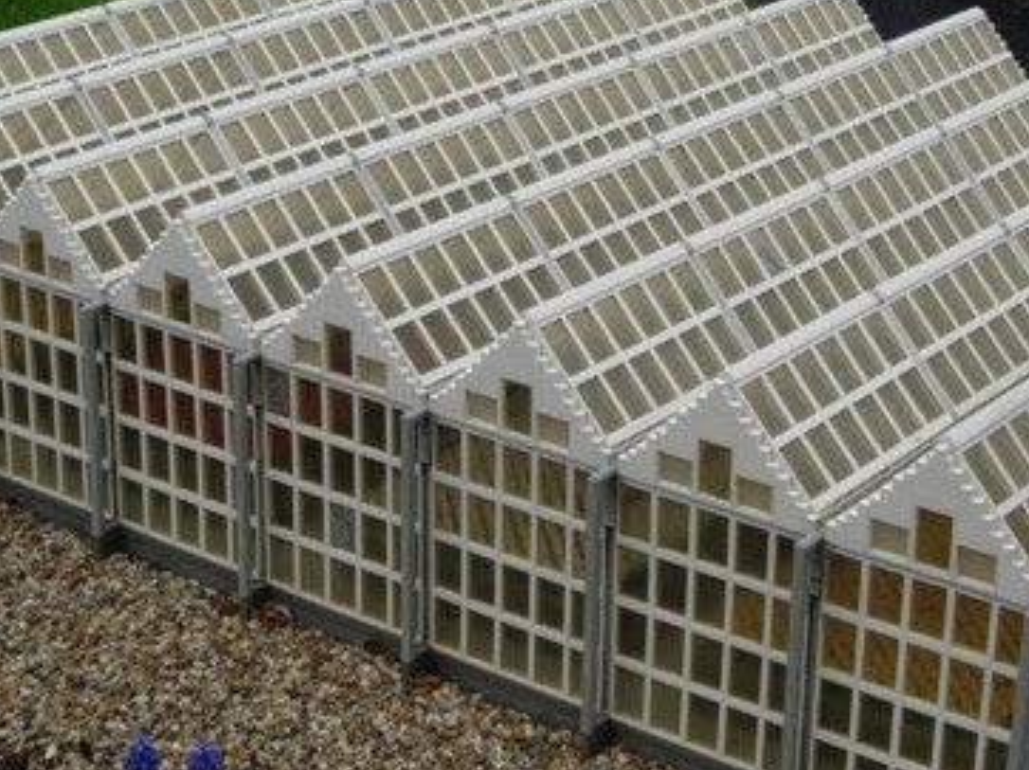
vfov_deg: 17.5
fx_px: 2495
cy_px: 403
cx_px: 668
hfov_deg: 23.2
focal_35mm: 84
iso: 64
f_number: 4.8
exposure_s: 1/470
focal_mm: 7.8
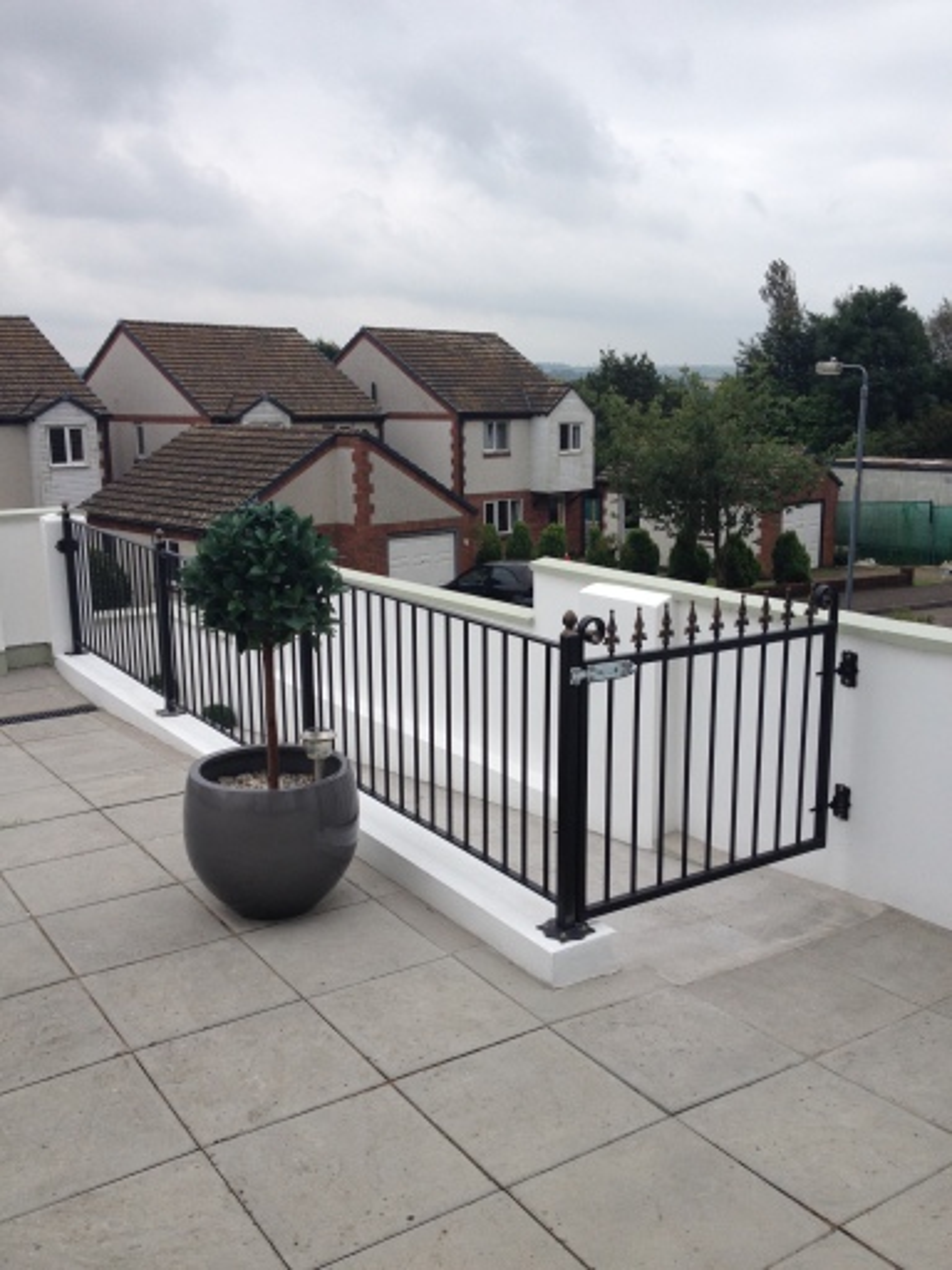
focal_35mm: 35
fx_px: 1283
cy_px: 635
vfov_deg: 52.6
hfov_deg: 40.7
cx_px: 476
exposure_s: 1/673
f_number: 2.4
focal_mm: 4.28
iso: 64
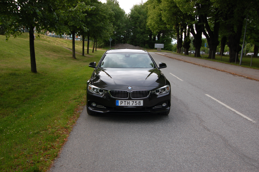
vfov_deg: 36.8
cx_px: 130
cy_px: 86
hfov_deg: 53.2
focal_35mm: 36
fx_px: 259
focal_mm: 24
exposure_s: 1/500
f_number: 4
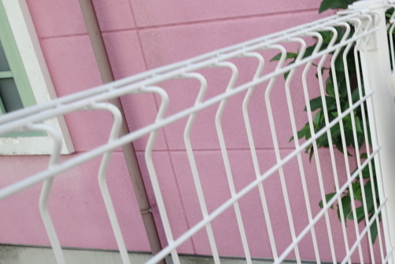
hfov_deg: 37.3
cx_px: 366
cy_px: 171
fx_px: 538
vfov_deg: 27.4
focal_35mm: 49
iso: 125
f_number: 4
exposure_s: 1/200
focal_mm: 8.8
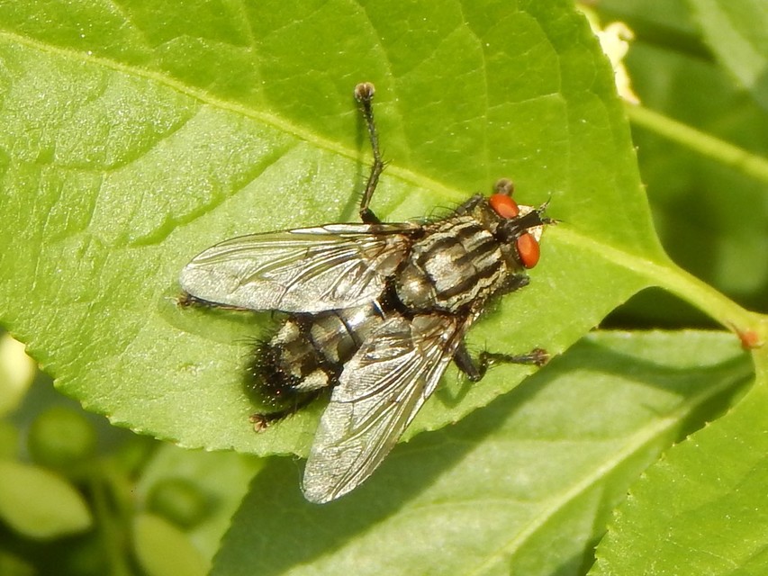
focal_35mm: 160
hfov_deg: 12.3
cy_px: 288
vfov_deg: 9.3
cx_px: 384
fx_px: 3550
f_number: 5.1
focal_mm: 28.7
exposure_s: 1/200
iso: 125
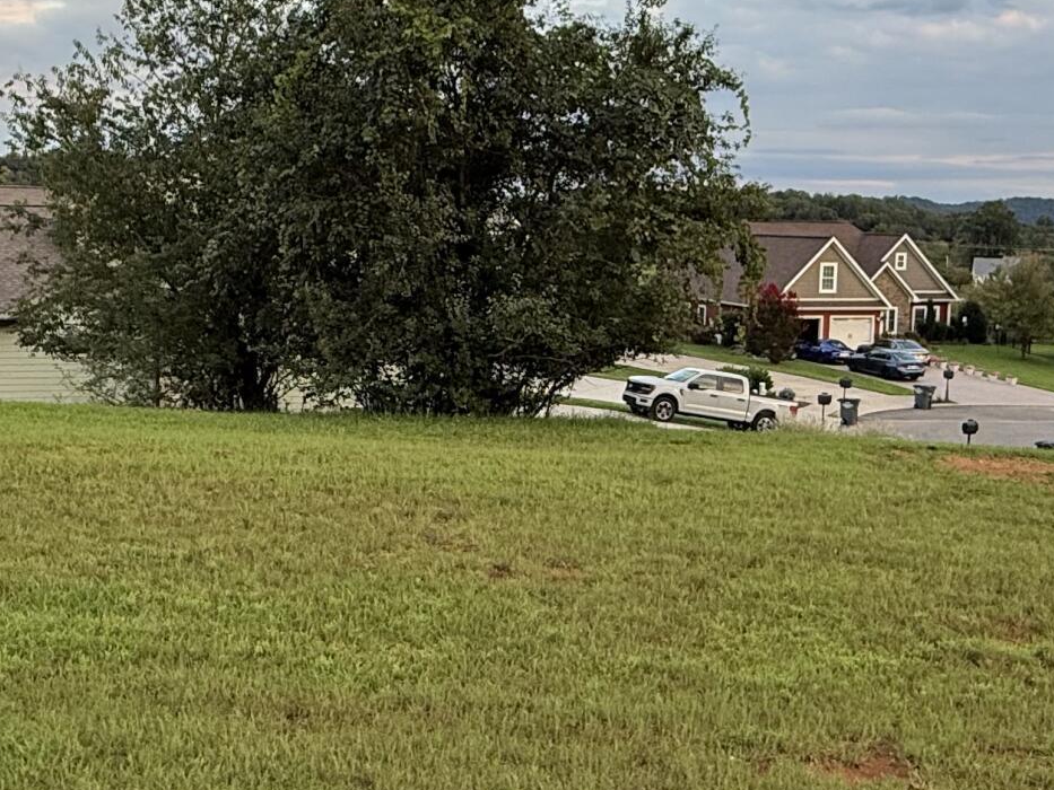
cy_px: 359
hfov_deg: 42.0
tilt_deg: -5.4
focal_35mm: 45
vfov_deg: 32.2
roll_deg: -1.1
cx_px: 447
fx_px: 1370
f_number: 2.2
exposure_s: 1/151
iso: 50
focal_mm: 2.22
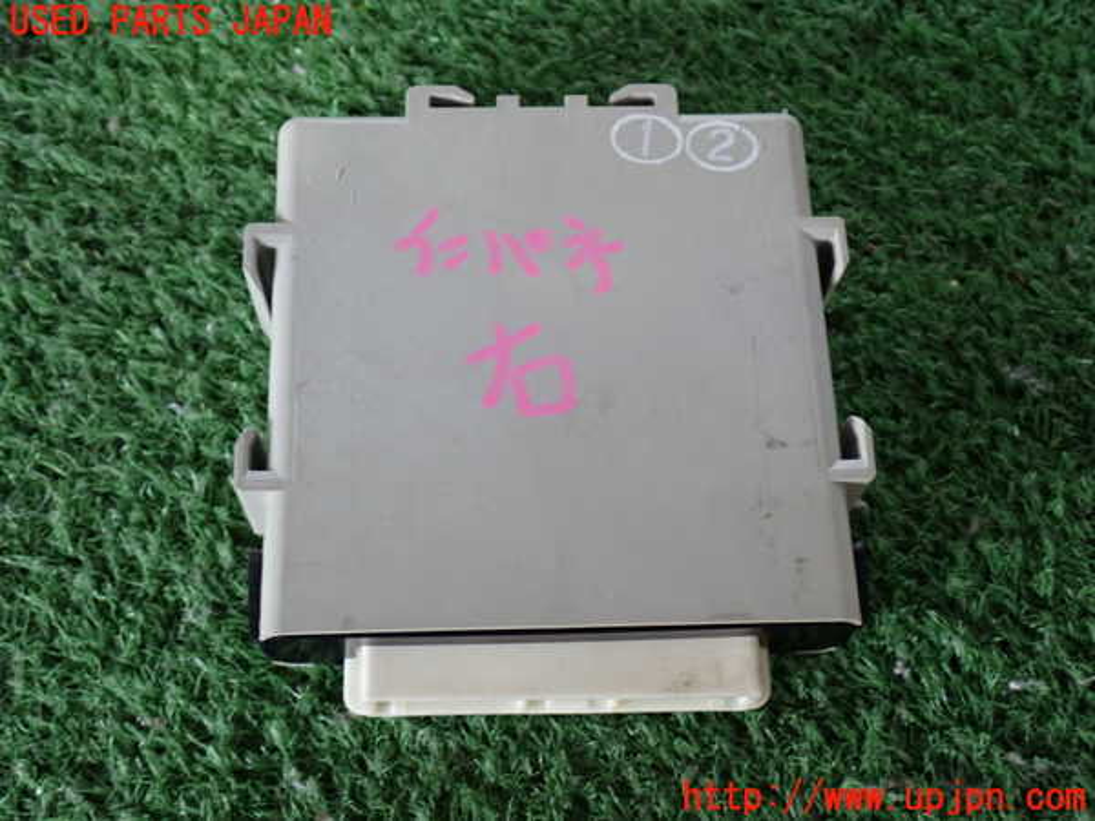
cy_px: 410
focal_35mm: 47
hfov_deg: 40.4
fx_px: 1487
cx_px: 548
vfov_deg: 30.9
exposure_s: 1/50
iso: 250
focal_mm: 8.4
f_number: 3.1
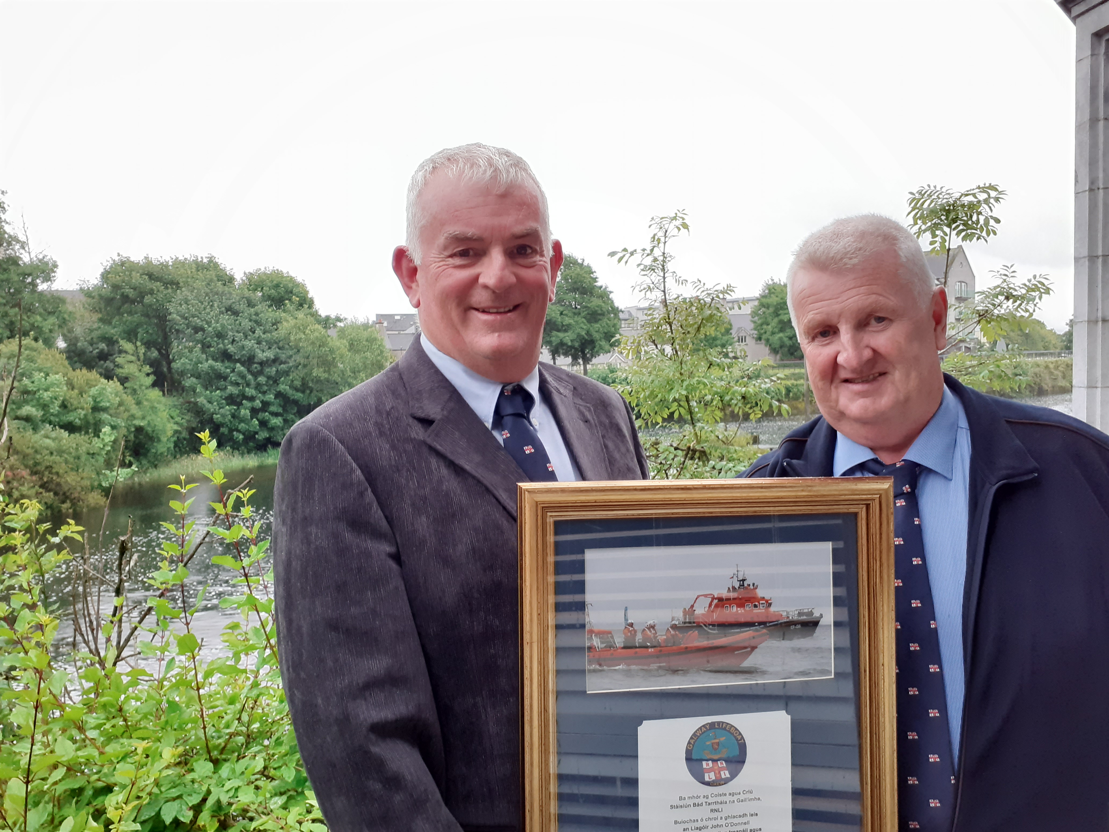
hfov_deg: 65.3
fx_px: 865
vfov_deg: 51.4
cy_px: 416
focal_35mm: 27
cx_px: 554
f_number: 1.9
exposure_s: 1/50
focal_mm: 3.6
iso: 80
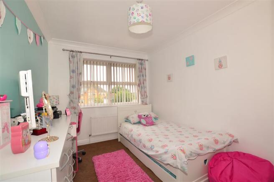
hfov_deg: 100.4
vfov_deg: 77.3
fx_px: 114
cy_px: 91
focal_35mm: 15
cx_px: 137
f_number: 5
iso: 200
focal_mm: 10
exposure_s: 1/60
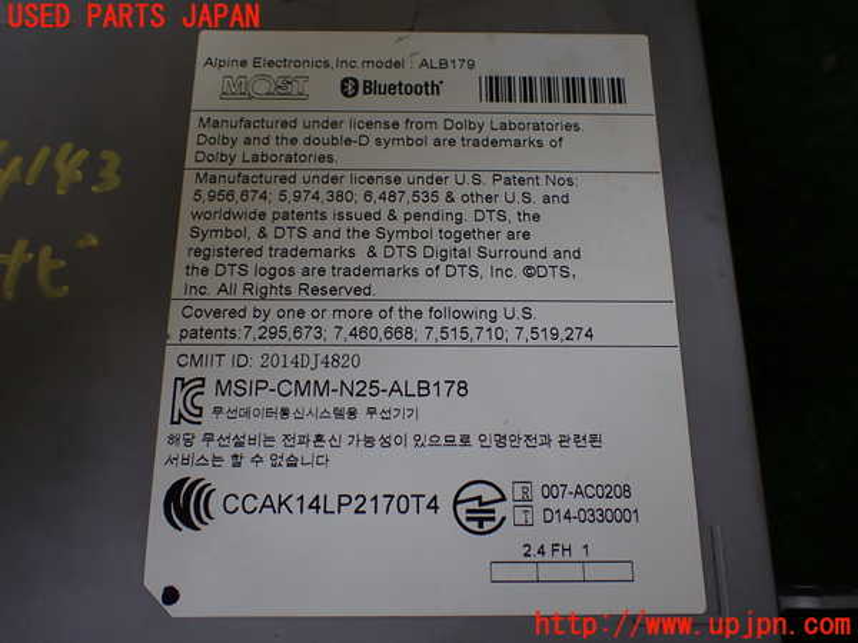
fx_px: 744
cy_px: 322
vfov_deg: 46.8
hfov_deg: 60.0
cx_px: 429
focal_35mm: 30
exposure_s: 1/125
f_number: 2.3
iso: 125
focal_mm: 5.4
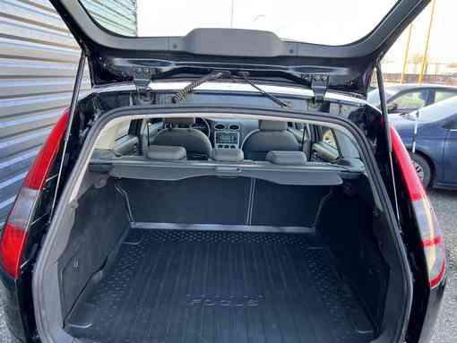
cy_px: 172
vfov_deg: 53.1
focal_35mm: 26
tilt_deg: -15.9
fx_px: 343
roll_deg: -2.5
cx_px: 228
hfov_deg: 67.3
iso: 80
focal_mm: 5.7
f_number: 1.5
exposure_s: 1/121
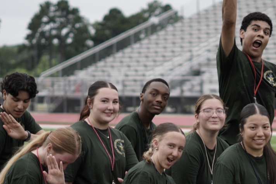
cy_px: 133
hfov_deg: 12.1
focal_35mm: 169
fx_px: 1296
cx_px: 236
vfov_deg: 8.1
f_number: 1.8
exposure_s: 1/1250
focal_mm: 50
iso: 100
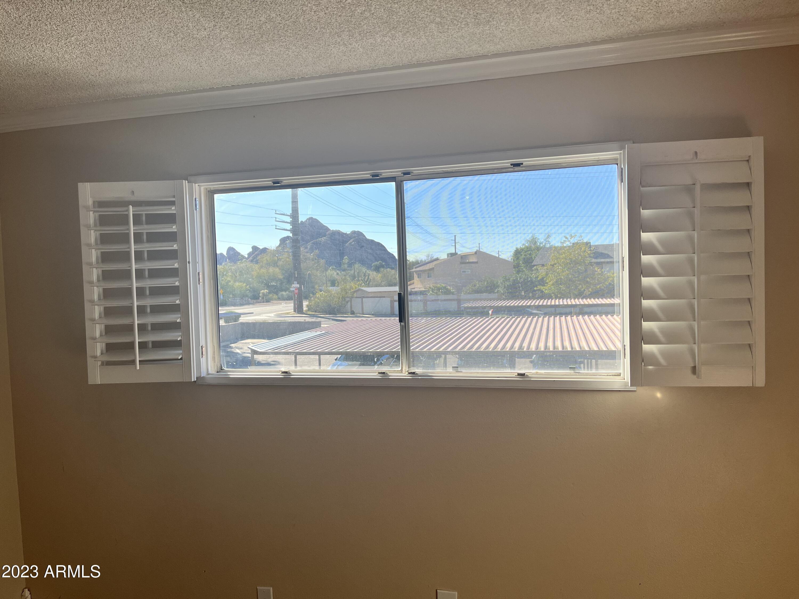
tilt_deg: -2.4
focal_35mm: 26
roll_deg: +2.3
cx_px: 400
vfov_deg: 53.1
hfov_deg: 67.3
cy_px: 300
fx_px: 600
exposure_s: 1/1389
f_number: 1.6
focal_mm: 5.1
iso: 50
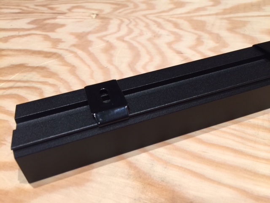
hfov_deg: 61.7
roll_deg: +5.9
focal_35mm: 29
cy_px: 102
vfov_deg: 48.2
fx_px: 226
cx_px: 135
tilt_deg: -37.8
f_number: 2.2
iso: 40
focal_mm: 4.15
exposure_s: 1/17
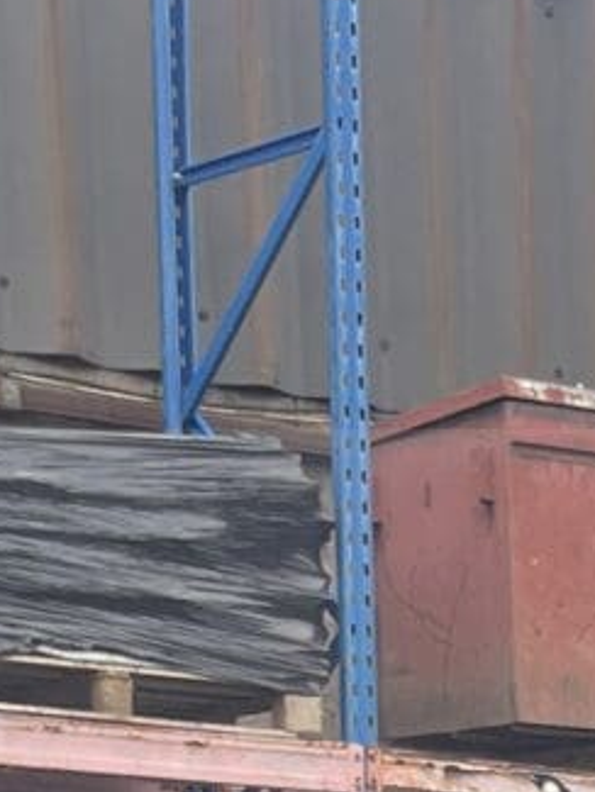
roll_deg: -0.5
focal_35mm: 164
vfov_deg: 9.6
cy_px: 2300
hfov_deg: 8.6
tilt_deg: -14.5
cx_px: 1158
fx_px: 3756
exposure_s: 1/463
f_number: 1.6
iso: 50
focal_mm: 5.1
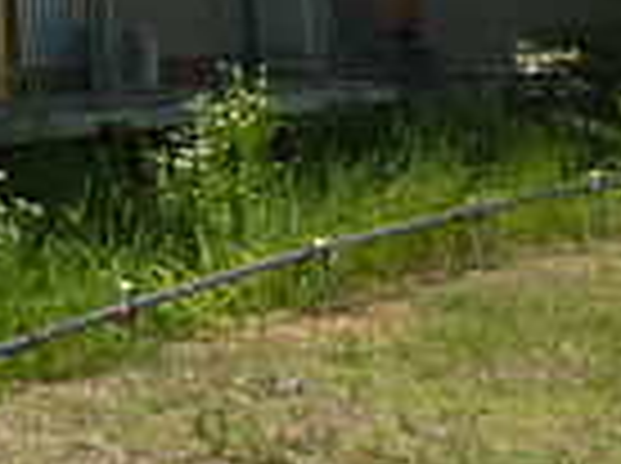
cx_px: -562
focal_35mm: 116
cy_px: -450
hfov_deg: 14.5
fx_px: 2077
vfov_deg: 11.5
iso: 100
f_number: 5.6
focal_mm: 4.1
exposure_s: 1/400
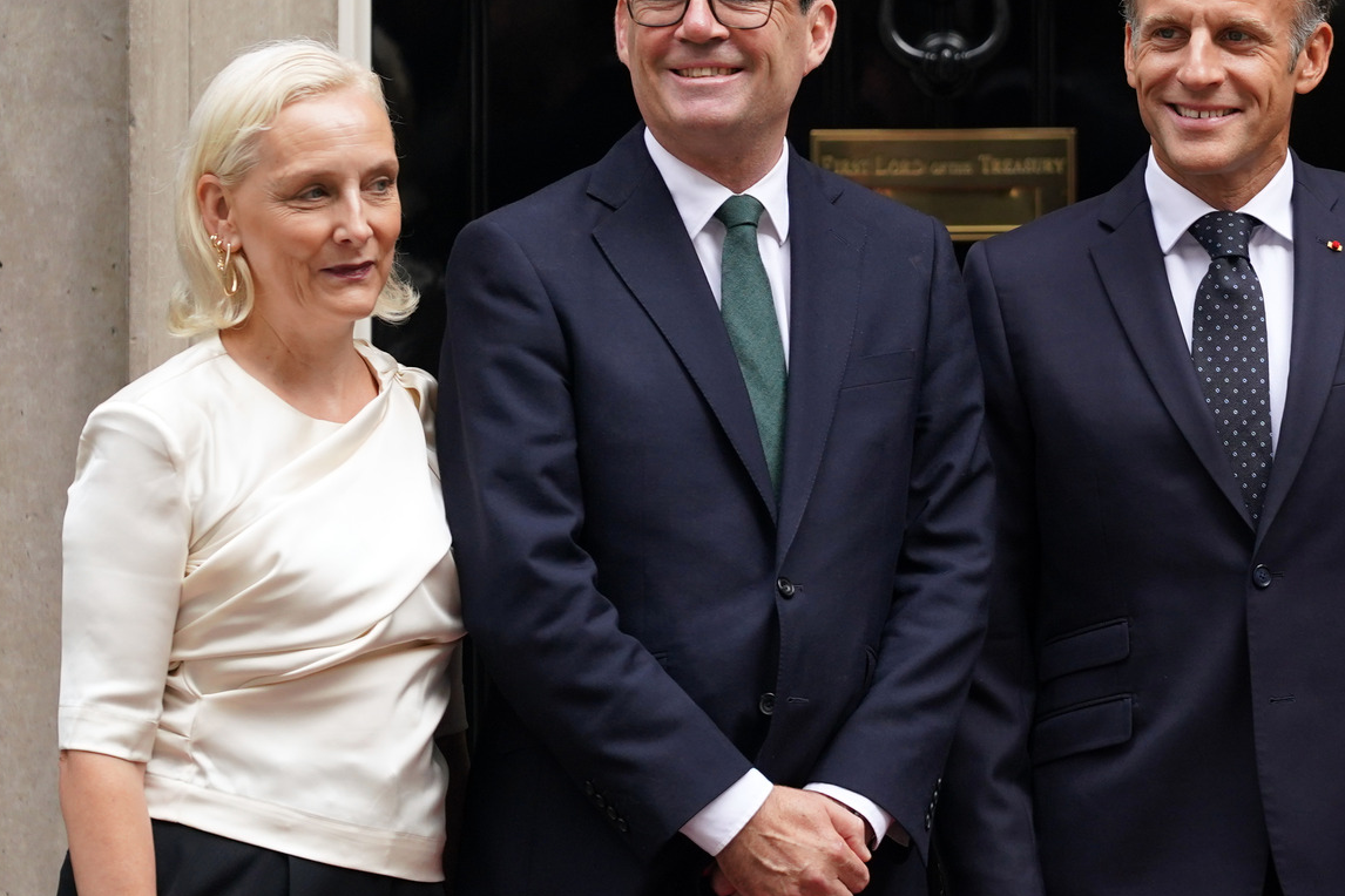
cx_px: 1081
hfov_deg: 5.4
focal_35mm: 381
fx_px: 14233
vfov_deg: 3.6
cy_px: 280
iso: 640
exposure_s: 1/2000
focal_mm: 182
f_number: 2.8
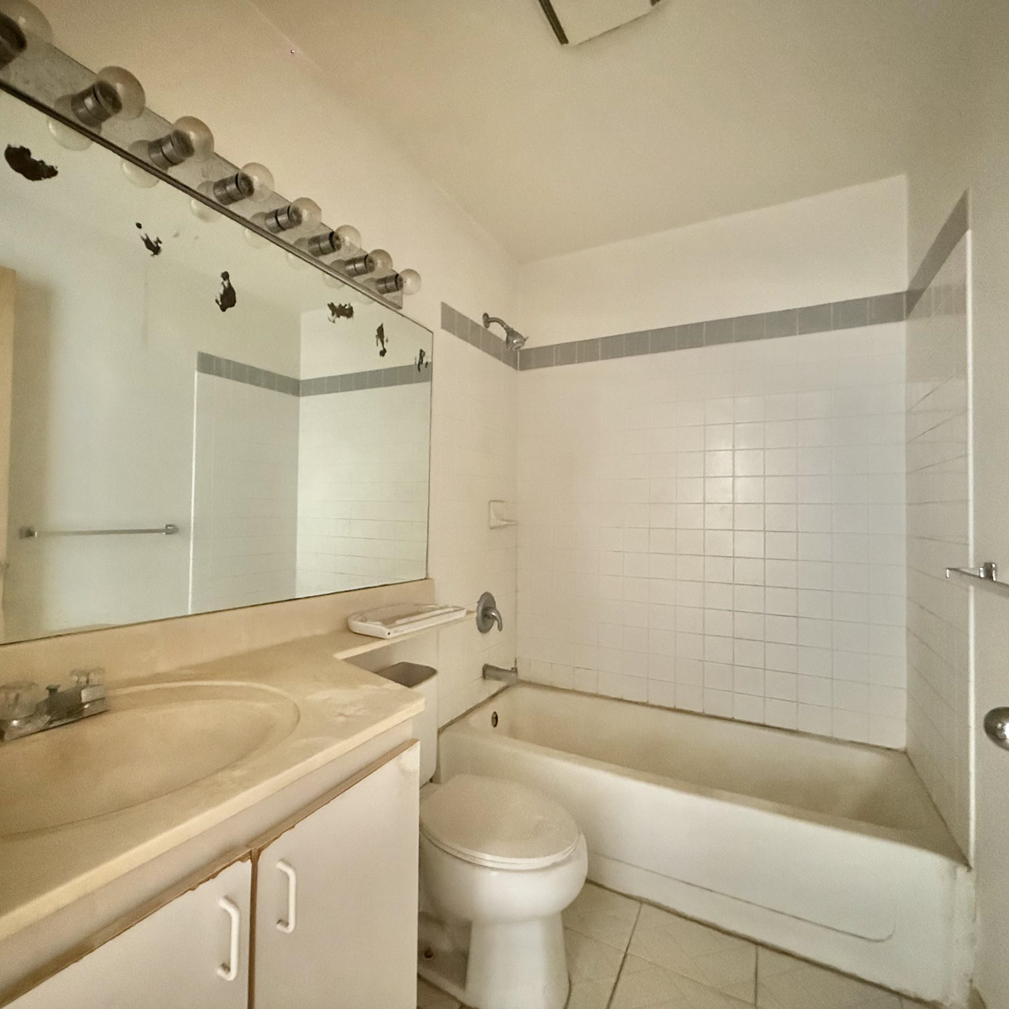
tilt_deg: +1.9
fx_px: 561
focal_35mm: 17
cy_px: 500
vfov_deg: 84.0
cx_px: 446
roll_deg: -0.8
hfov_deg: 83.6
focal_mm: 2.22
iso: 1250
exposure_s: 1/41
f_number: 2.2
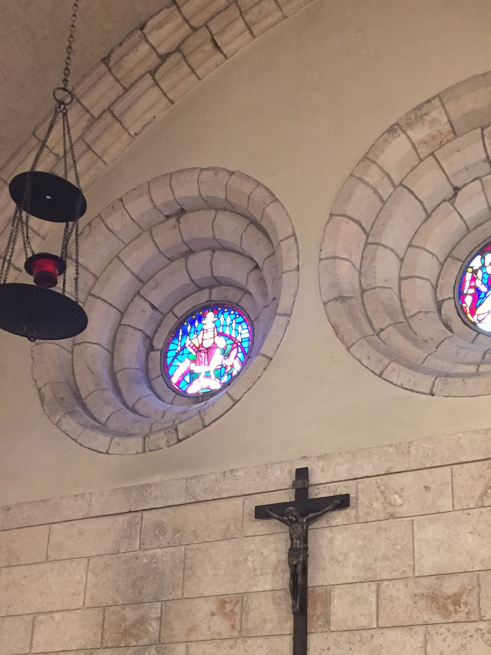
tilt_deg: +20.2
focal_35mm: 46
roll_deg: -0.8
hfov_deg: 31.3
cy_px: 506
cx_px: 323
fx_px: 870
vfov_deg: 39.9
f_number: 2.2
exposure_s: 1/30
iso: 200
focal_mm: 4.15
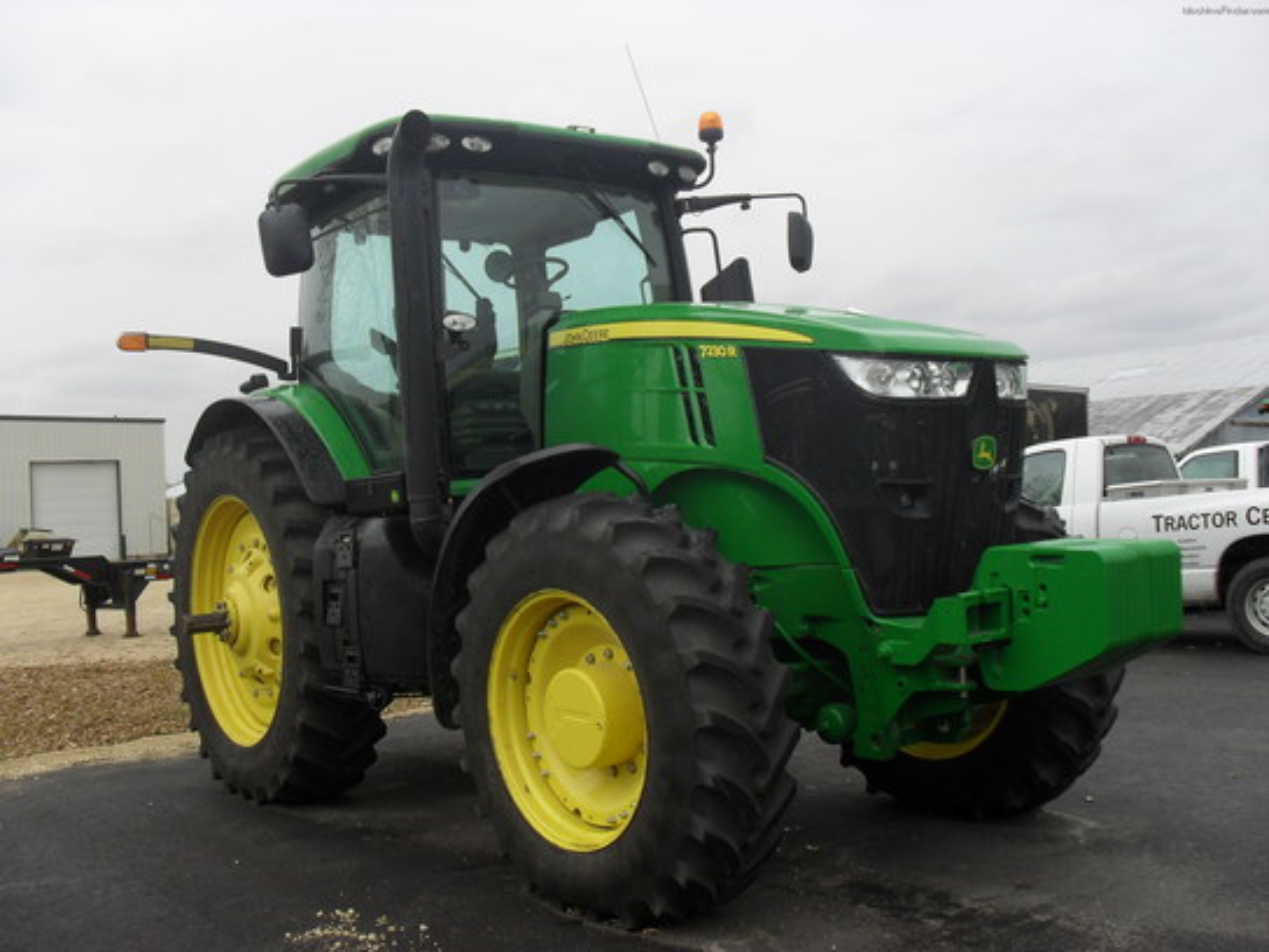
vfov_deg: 40.7
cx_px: 634
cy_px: 476
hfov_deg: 52.6
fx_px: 1283
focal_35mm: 35
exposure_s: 1/350
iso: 100
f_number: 3.2
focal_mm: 6.3
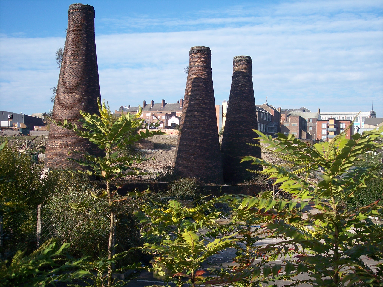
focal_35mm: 39
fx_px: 432
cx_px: 192
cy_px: 144
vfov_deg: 36.8
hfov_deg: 47.9
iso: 100
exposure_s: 1/750
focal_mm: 8
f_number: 3.4
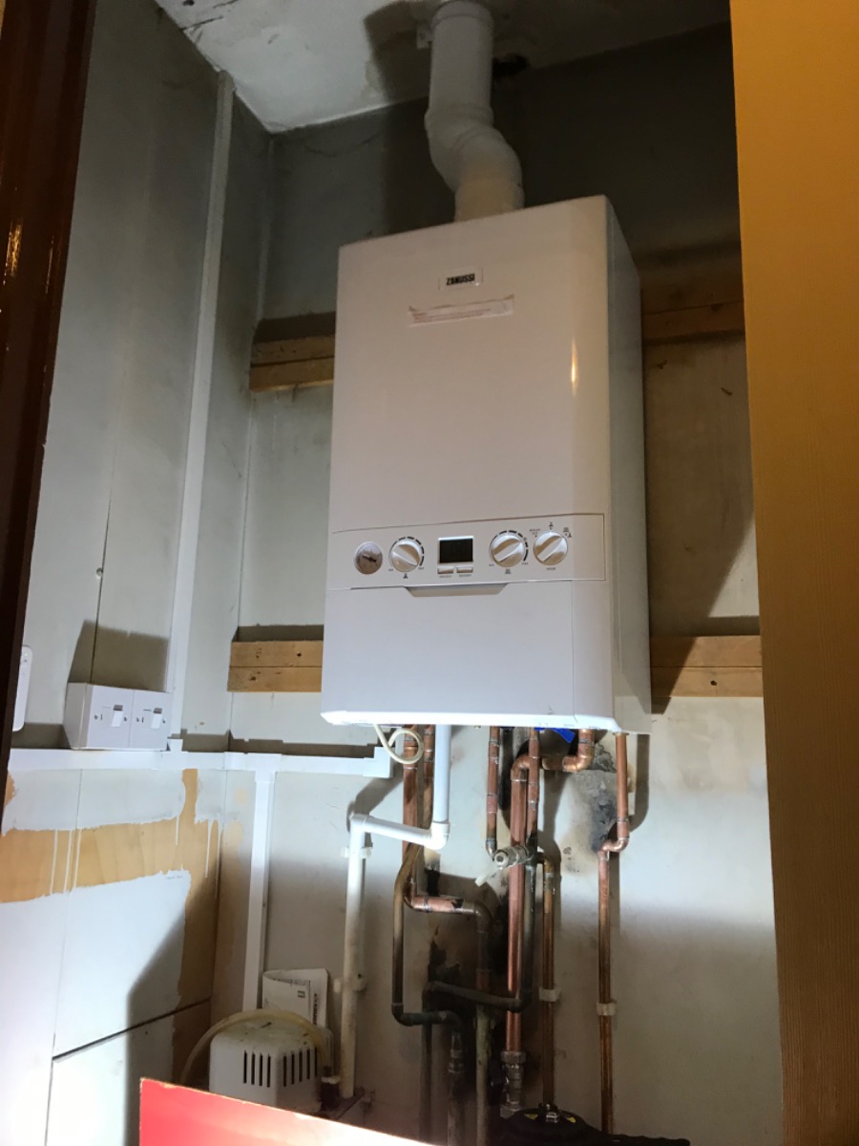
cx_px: 430
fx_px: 926
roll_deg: -1.1
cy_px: 573
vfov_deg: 63.4
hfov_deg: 49.7
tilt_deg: +15.8
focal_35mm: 28
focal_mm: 3.99
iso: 40
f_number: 1.8
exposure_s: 1/33
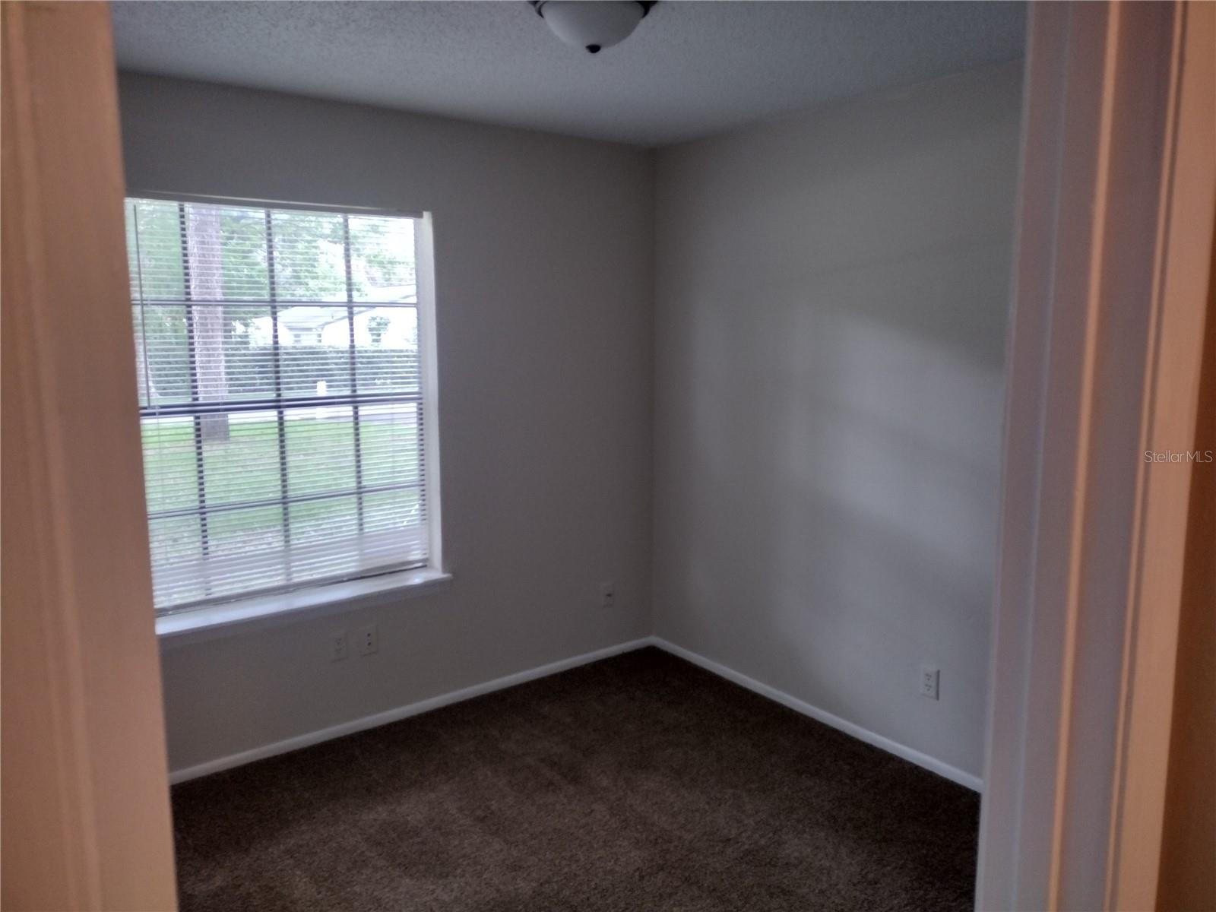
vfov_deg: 51.4
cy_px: 456
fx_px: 948
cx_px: 608
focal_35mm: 27
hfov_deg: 65.3
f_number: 1.7
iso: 211
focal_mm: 4.71
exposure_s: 1/60
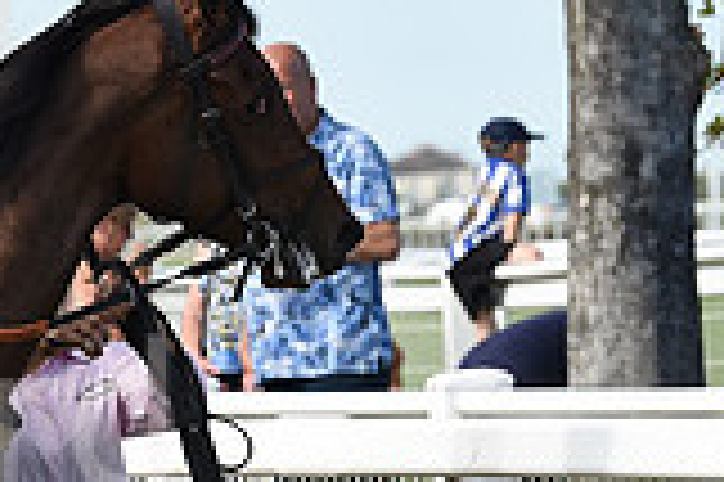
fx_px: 9764
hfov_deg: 4.2
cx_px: -405
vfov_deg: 2.8
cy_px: 457
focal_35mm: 486
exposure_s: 1/1250
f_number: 5.6
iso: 400
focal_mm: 135
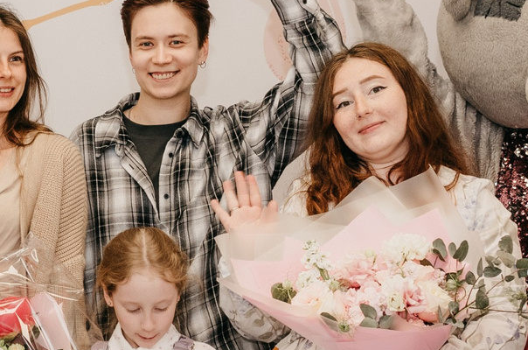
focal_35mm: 153
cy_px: 288
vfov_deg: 8.9
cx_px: -19
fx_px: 2239
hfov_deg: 13.2
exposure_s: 1/160
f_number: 4.5
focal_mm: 35
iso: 320
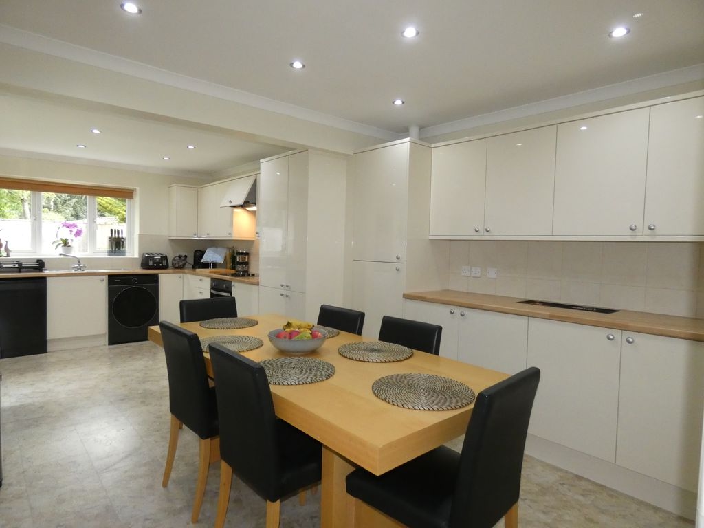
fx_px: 407
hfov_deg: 81.7
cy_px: 264
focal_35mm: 20
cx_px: 352
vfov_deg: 66.0
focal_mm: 3.6
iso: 640
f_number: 2.8
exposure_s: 1/60
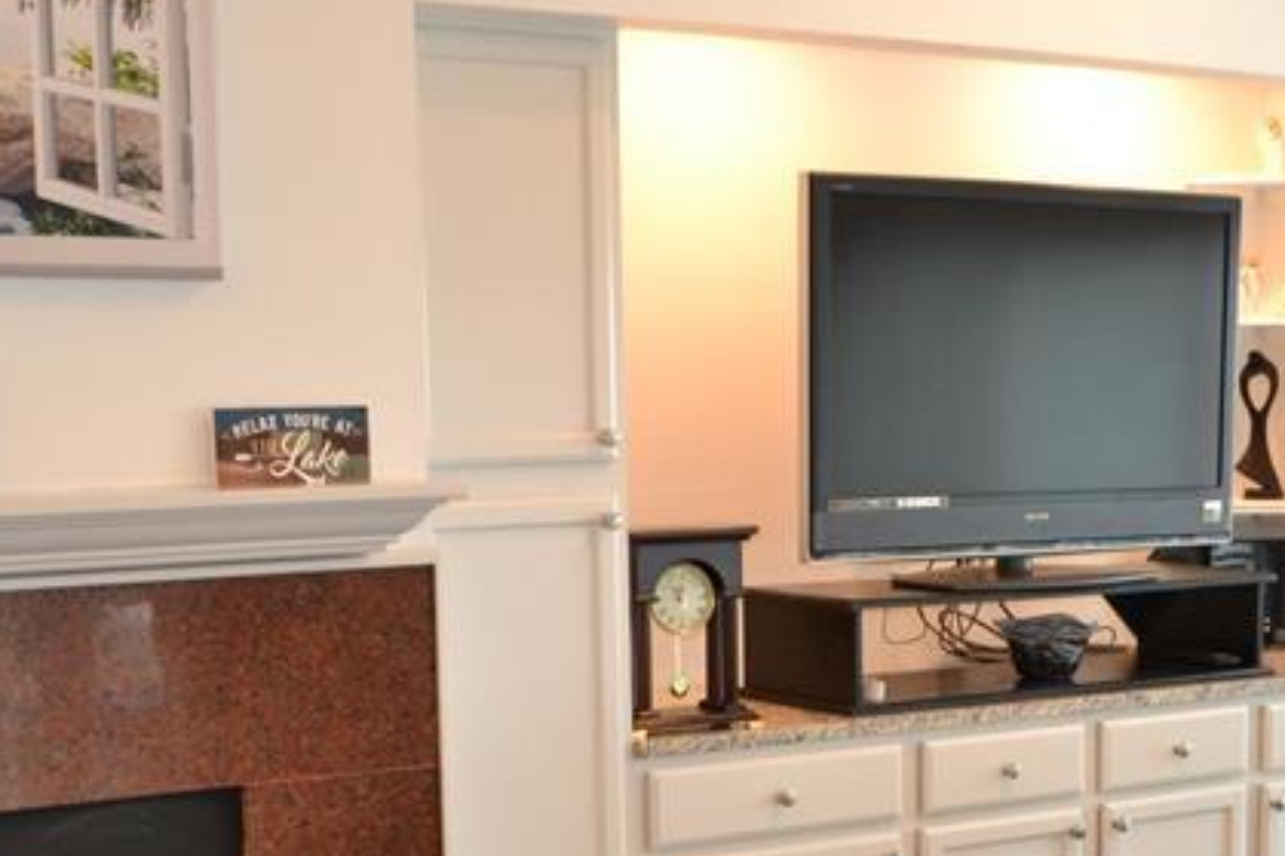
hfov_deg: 30.3
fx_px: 2355
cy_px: 770
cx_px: 853
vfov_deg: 20.2
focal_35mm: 66
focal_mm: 18
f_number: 3.5
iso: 800
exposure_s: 1/60
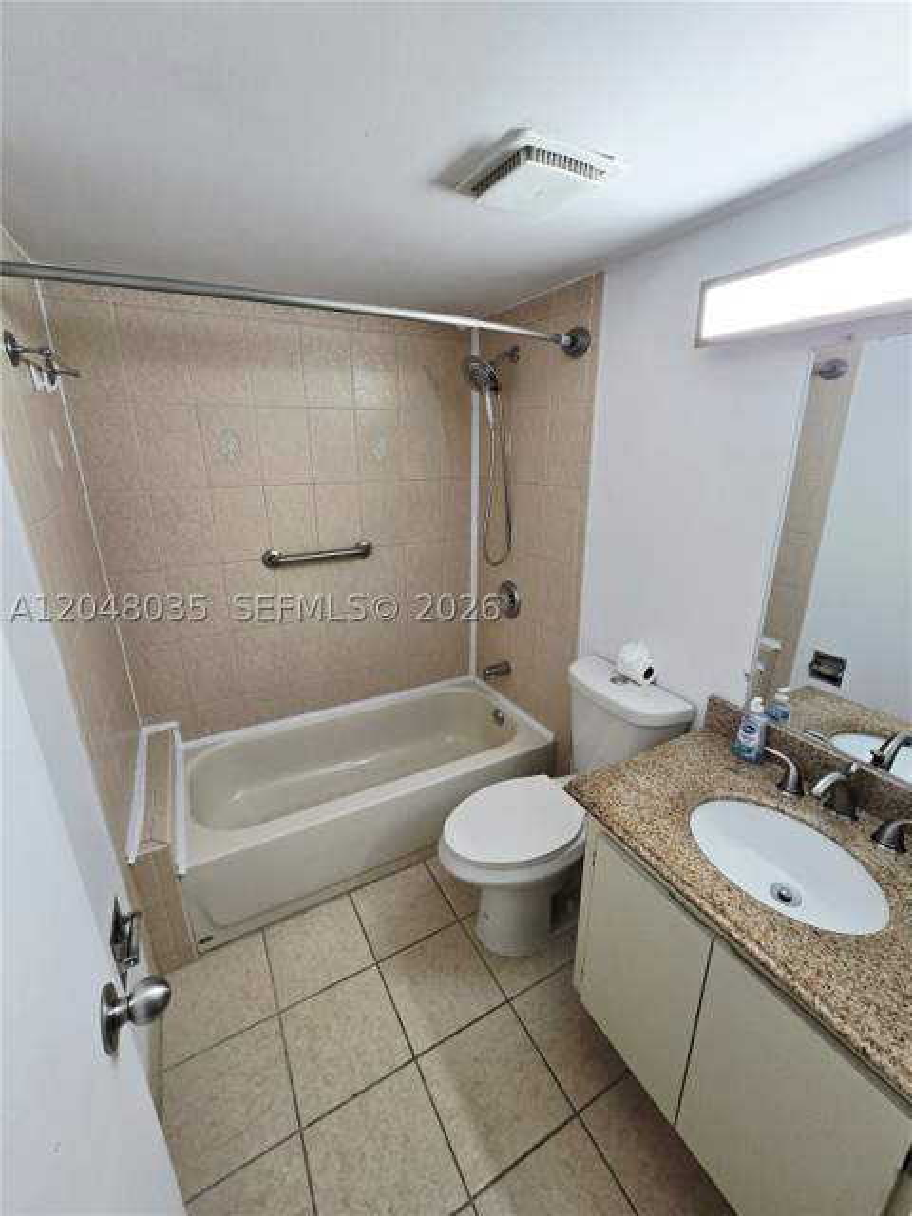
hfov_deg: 89.9
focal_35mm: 13
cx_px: 456
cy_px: 608
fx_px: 457
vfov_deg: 106.2
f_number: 2.2
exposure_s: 1/120
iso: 80
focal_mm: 2.2
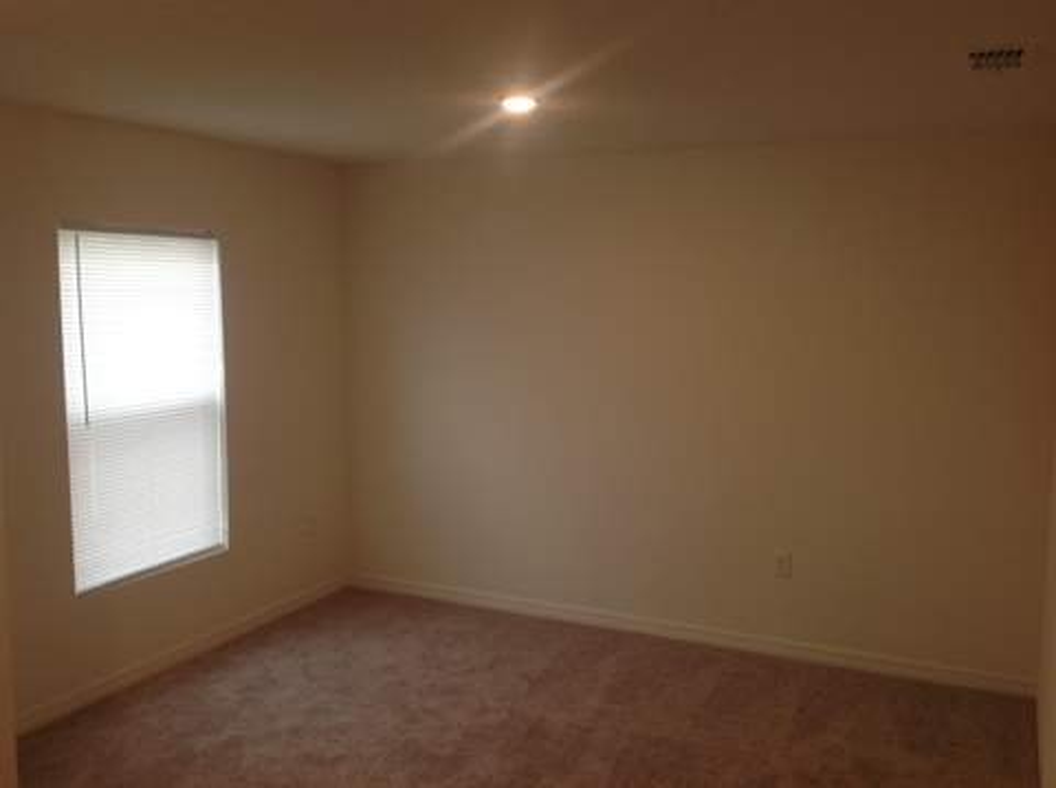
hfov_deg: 52.7
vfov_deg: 40.6
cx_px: 528
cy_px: 394
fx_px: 1066
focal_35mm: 35
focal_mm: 4.28
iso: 50
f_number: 2.4
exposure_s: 1/30
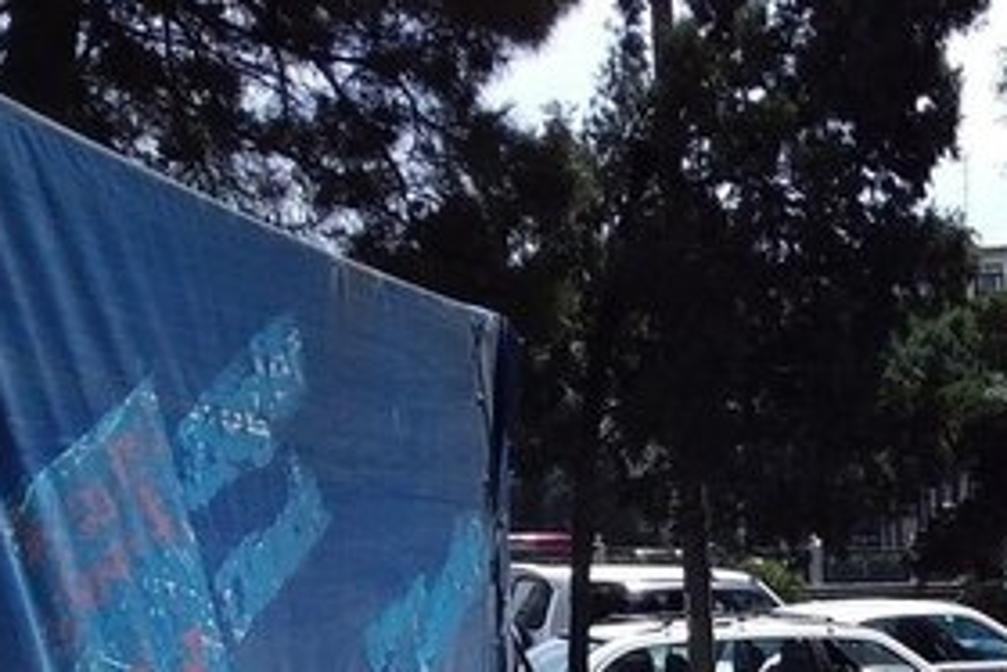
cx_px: 1140
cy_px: 875
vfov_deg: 16.9
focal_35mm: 76
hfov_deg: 24.6
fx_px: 2127
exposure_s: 1/1184
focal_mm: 3.3
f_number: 2.2
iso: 40
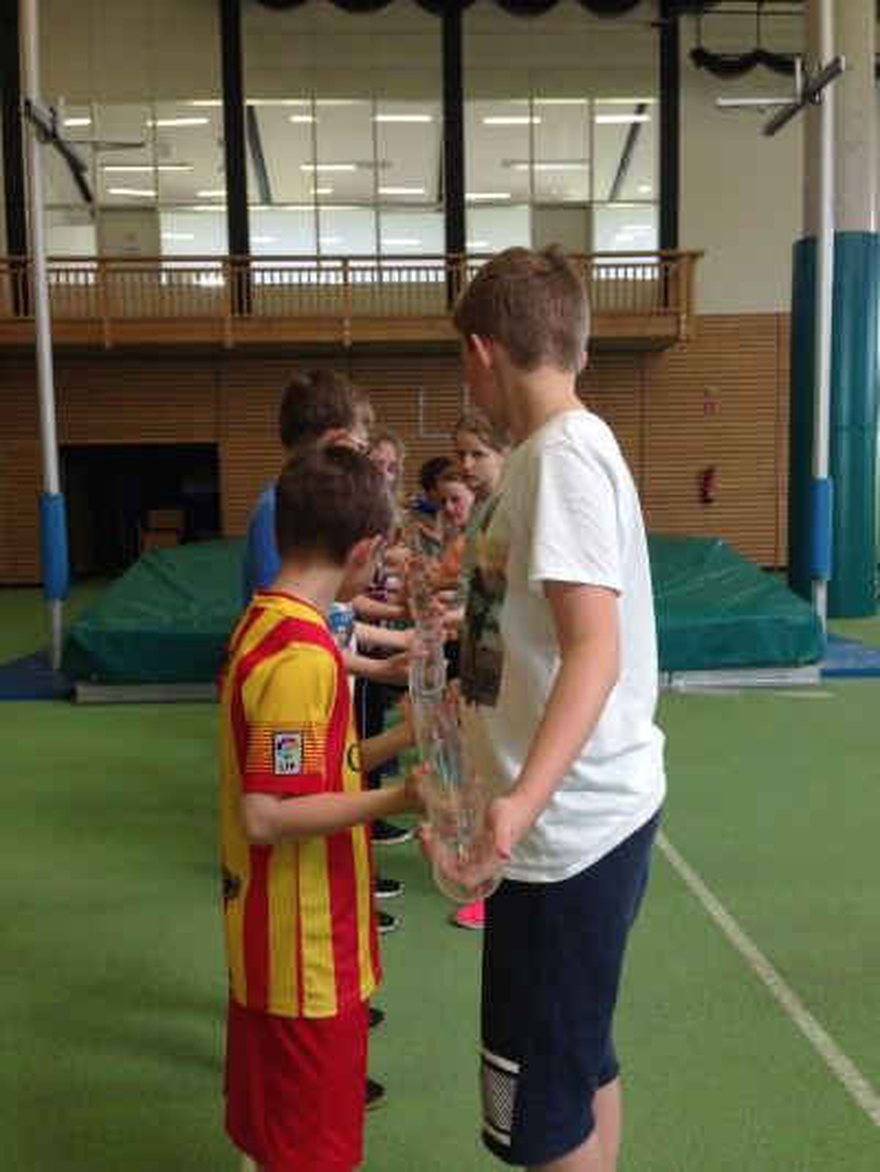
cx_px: 440
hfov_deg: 43.0
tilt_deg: -5.1
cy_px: 586
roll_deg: -0.1
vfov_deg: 55.3
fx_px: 1118
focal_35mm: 33
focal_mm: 4.12
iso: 50
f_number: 2.4
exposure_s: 1/30
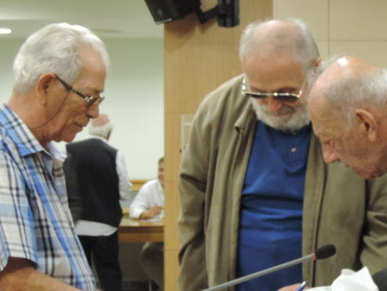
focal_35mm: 104
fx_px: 1163
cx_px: 301
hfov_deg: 18.7
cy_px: 160
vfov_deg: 14.2
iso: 400
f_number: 3.6
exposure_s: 1/15
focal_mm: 8.9
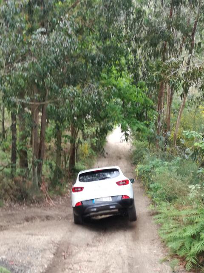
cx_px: 102
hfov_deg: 25.7
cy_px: 136
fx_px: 448
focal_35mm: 57
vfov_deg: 33.8
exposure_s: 1/33.3
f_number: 2
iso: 80
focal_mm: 3.79
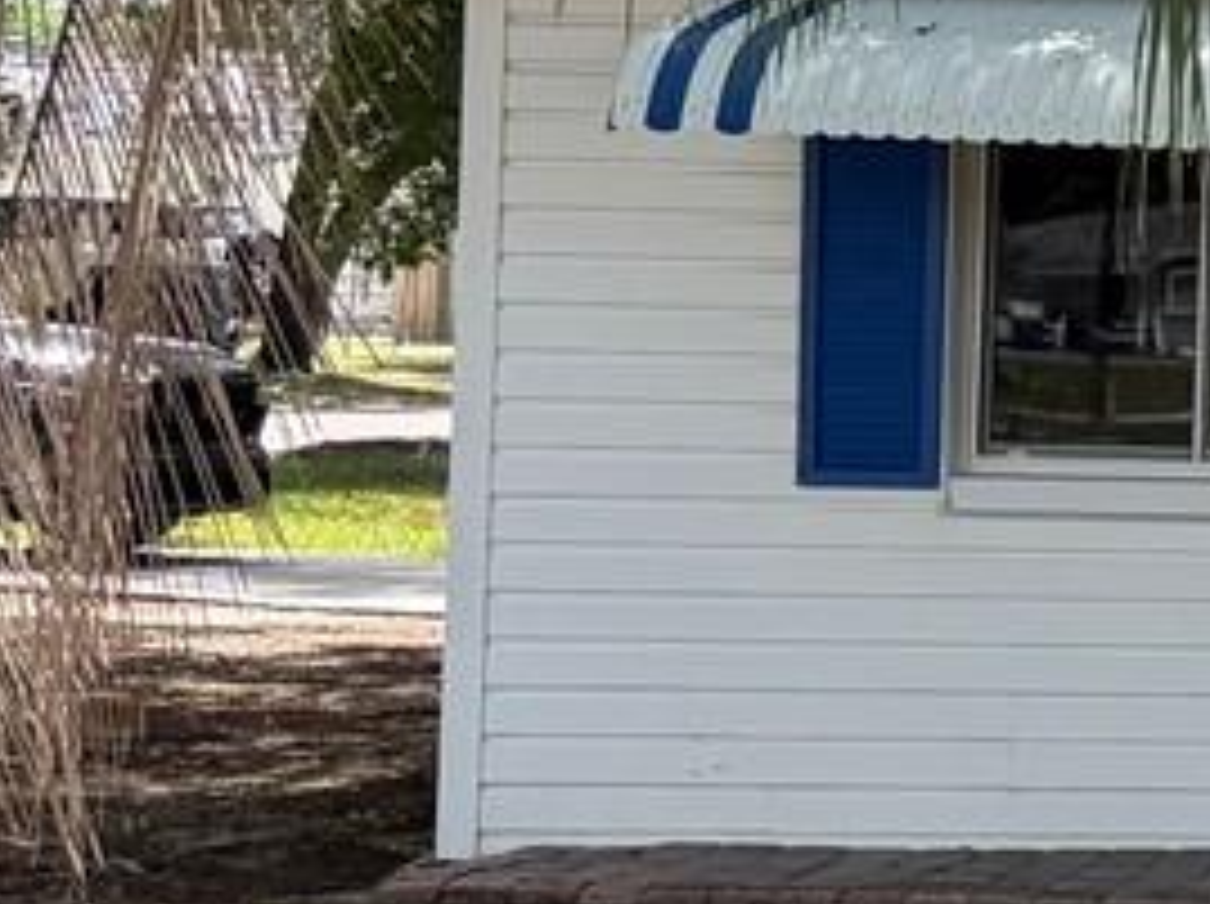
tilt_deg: +1.8
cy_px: 274
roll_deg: -1.3
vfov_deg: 10.3
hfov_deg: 10.9
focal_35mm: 143
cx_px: 3203
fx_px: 4992
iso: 100
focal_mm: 6.76
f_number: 1.78
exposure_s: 1/1046
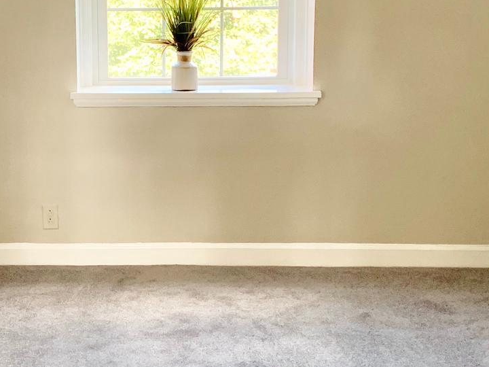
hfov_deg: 26.1
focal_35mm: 74
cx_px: 140
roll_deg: +1.0
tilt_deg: -10.2
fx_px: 1045
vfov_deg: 19.9
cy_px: 148
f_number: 1.8
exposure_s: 1/60
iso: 125
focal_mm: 4.25
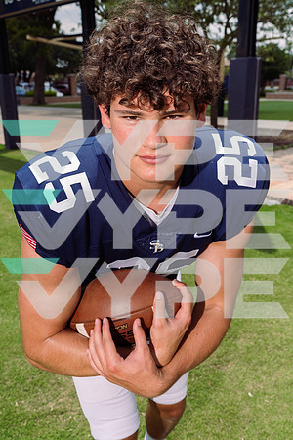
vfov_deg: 54.4
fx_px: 427
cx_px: 146
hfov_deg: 37.9
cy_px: 220
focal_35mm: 35
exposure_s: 1/200
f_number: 7.1
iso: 50
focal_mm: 35
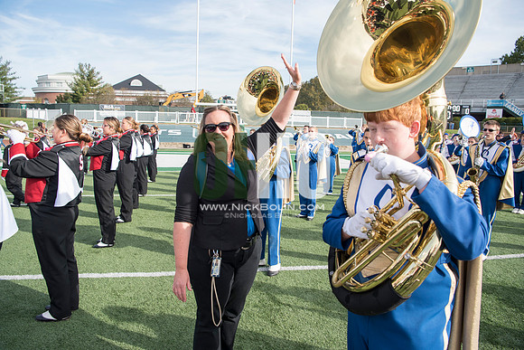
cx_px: 262
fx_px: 349
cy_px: 175
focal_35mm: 24
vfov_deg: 53.2
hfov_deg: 73.7
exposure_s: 1/800
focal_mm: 24
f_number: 5
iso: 250
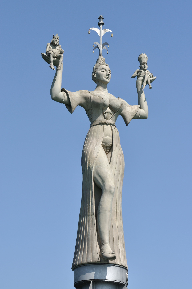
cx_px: 96
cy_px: 144
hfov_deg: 13.0
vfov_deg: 19.5
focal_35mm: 105
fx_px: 842
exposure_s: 1/800
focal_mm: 70
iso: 200
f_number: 7.1
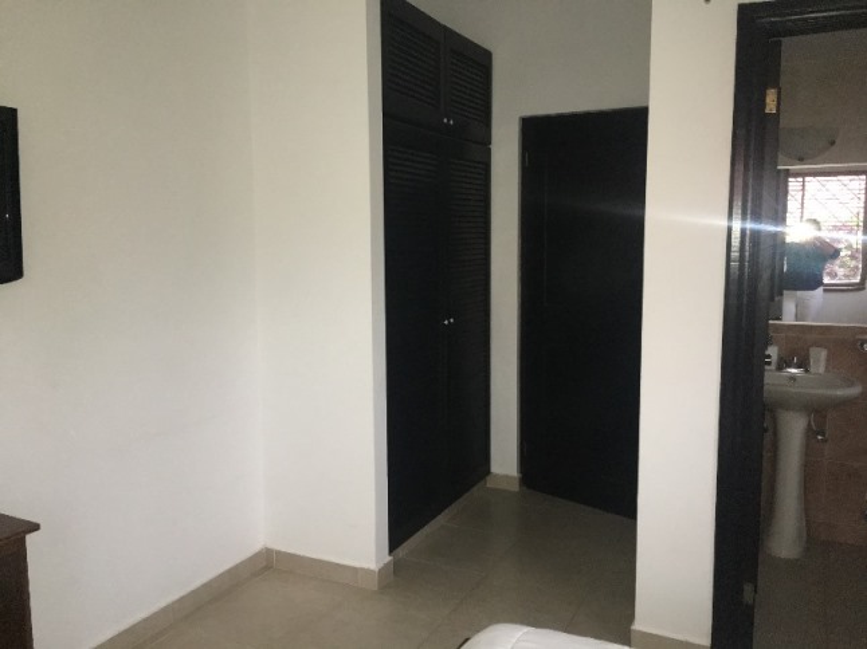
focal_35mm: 29
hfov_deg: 61.7
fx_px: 726
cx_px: 434
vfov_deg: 48.2
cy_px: 324
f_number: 2.2
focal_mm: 4.15
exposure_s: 1/16
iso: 160
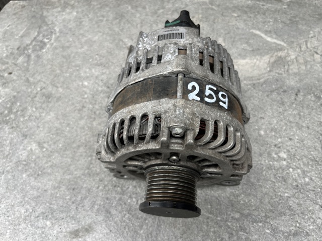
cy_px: 120
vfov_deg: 53.0
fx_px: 242
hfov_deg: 67.3
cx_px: 161
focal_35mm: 26
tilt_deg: -57.3
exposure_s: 1/151
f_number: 1.6
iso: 32
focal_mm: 5.1
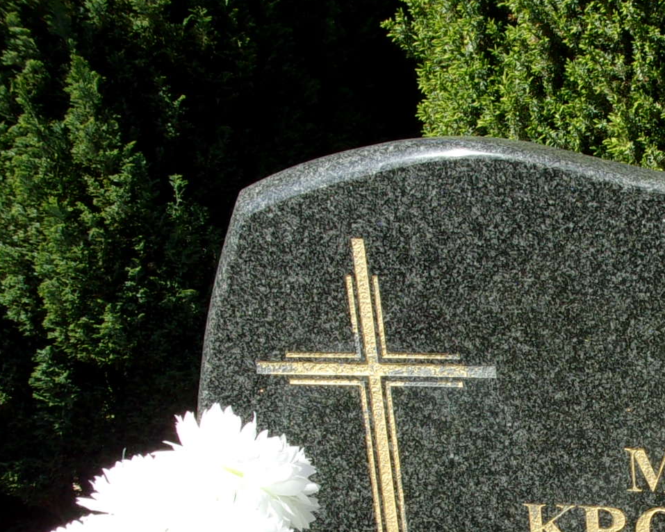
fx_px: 1457
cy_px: 504
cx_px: 705
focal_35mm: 74
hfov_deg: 24.3
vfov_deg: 20.2
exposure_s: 1/52
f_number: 10.8
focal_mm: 5.1
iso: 80
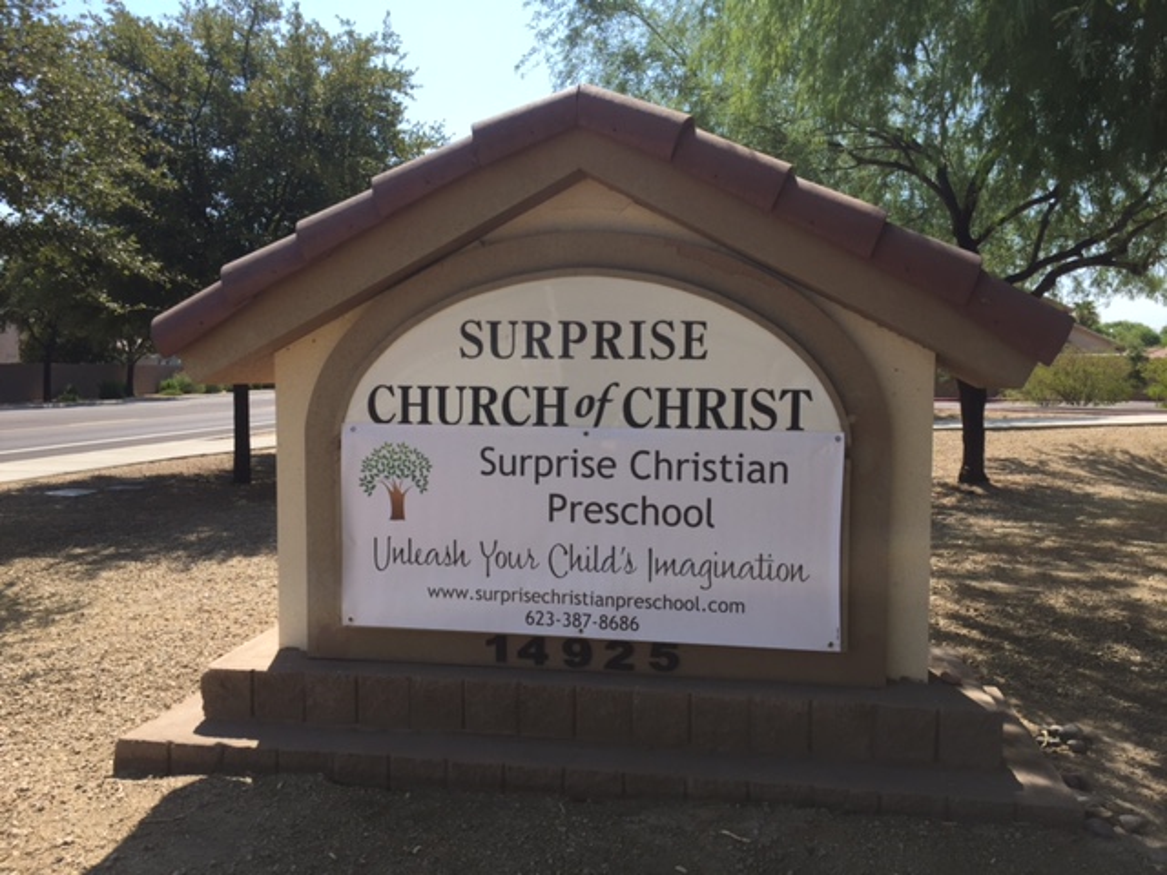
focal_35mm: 29
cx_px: 584
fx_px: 978
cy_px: 438
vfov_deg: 48.2
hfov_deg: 61.7
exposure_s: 1/1276
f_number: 2.2
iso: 32
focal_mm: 4.15
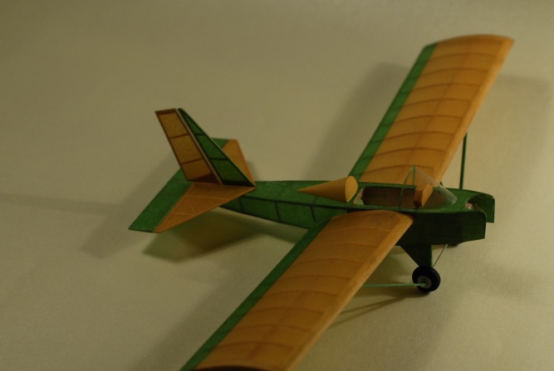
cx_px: 319
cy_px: 206
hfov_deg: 22.6
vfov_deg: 15.2
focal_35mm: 90
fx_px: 1387
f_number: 7.1
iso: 400
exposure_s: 1/160
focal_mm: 50
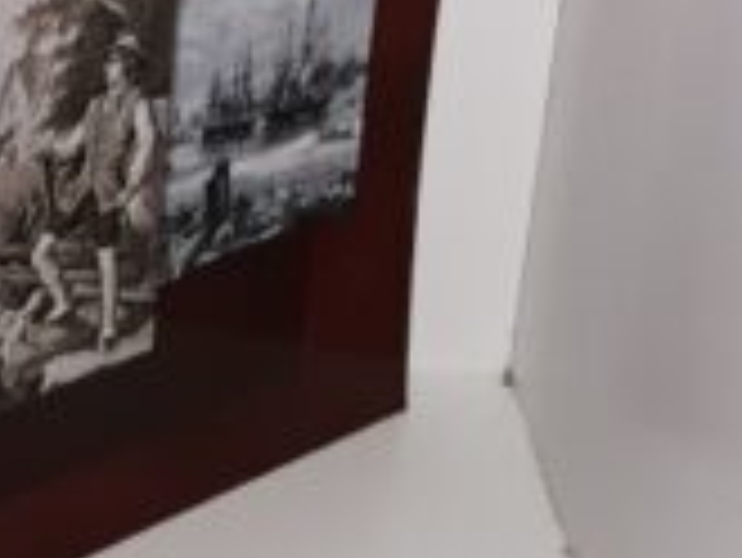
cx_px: -130
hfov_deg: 18.3
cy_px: -112
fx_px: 2188
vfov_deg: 14.1
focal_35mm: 102
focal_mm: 3.7
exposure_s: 1/121
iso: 40
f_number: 1.7
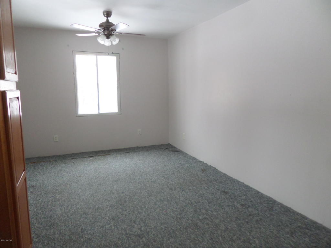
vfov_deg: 56.8
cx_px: 166
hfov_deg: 71.6
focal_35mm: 24
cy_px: 124
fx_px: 229
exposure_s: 1/30
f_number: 3.1
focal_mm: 4.3
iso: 200
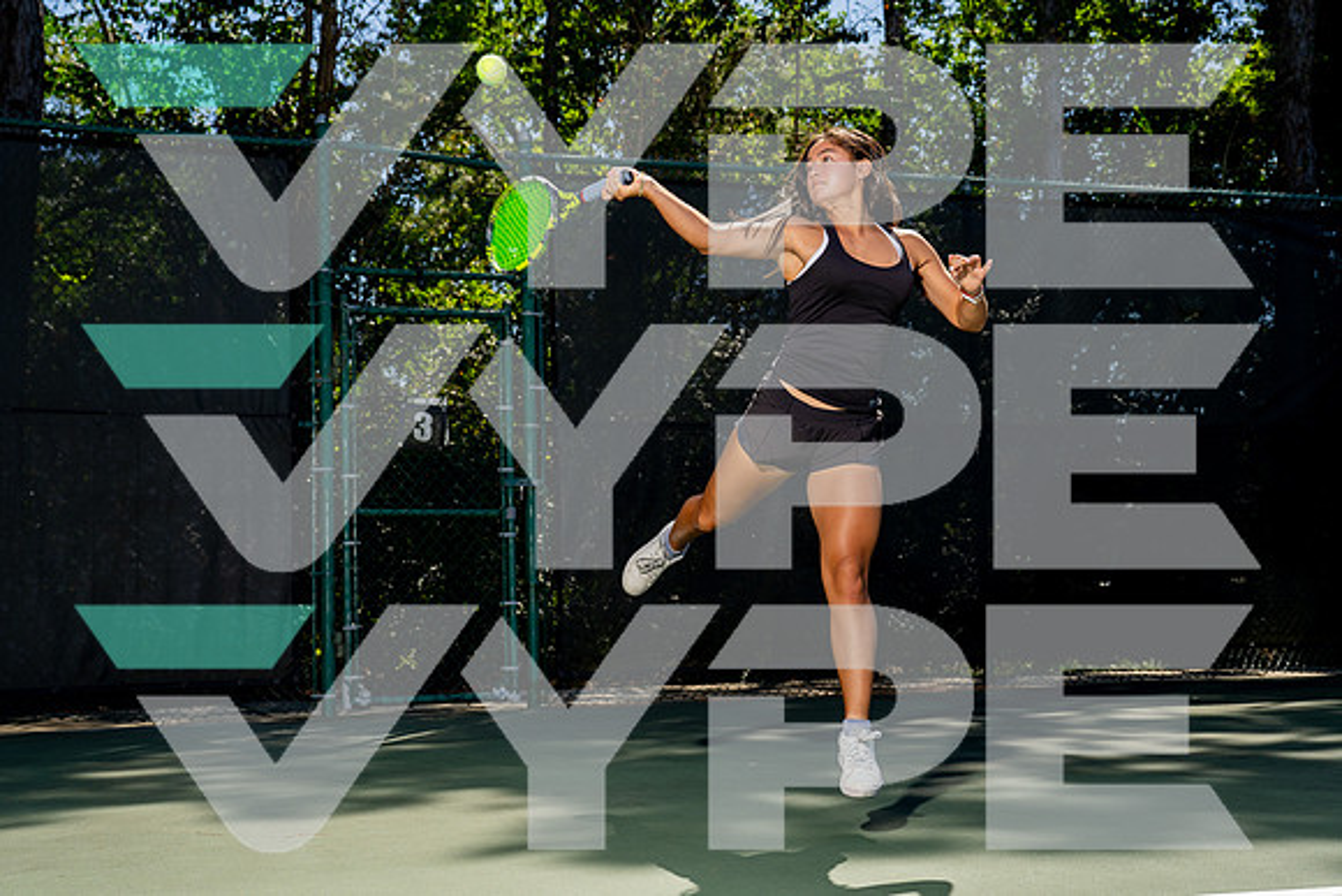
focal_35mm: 47
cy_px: 448
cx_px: 665
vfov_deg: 28.5
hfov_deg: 41.7
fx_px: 1760
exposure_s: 1/1250
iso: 100
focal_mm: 44
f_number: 4.5
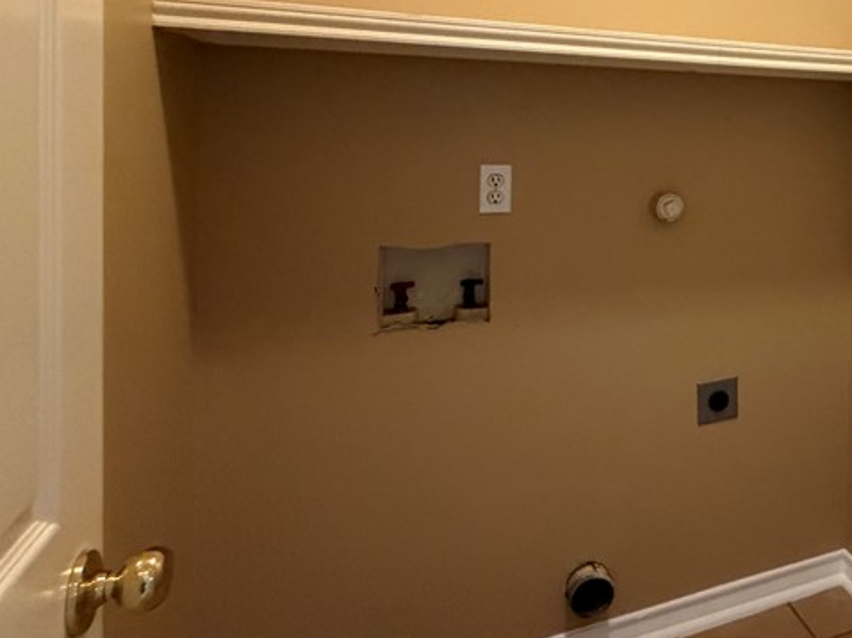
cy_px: 139
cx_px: 793
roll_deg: -1.4
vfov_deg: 44.7
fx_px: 738
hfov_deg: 51.6
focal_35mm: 30
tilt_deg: -1.9
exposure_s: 1/60
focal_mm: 2.22
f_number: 2.2
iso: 640
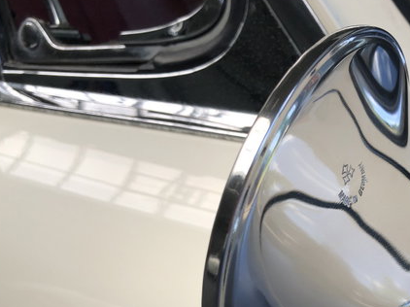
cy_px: 242
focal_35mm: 51
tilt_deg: -33.4
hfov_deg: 36.3
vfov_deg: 28.0
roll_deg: +7.8
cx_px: 327
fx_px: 604
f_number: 1.8
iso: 20
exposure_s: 1/363
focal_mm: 3.99
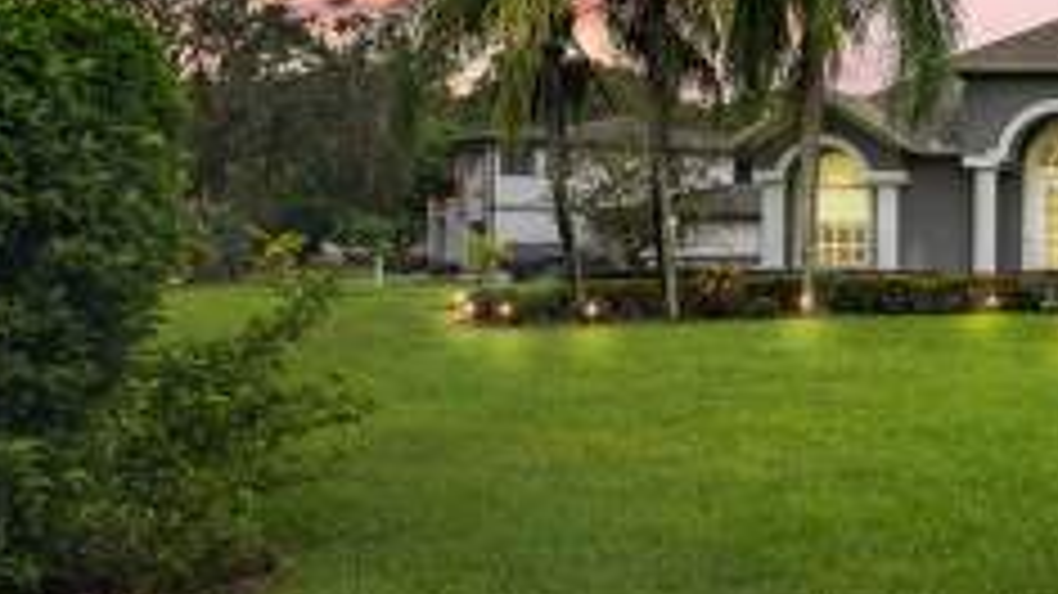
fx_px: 1472
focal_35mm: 52
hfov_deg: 33.1
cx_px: 1238
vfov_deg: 22.8
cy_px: 241
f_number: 13
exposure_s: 1/60
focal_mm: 14.7
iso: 100
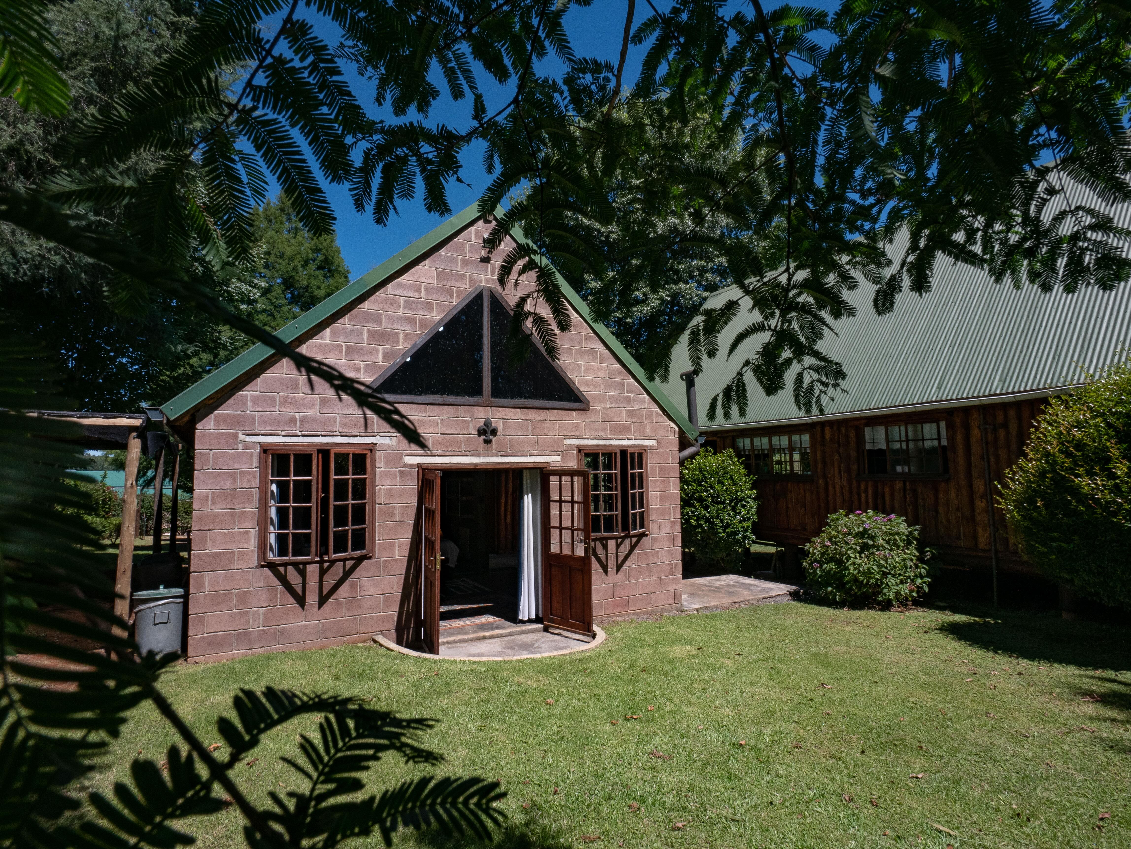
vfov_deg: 71.6
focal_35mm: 18
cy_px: 424
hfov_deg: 87.7
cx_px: 566
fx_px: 588
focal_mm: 9
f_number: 14
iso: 200
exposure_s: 1/250
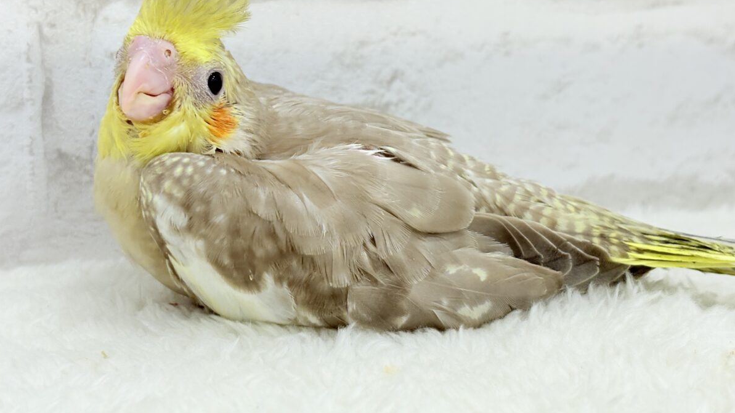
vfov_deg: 21.0
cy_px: 151
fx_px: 1111
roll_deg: -0.5
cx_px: 366
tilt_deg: -10.1
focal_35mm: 57
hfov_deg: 36.6
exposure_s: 1/100
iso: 80
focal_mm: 5.96
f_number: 1.6
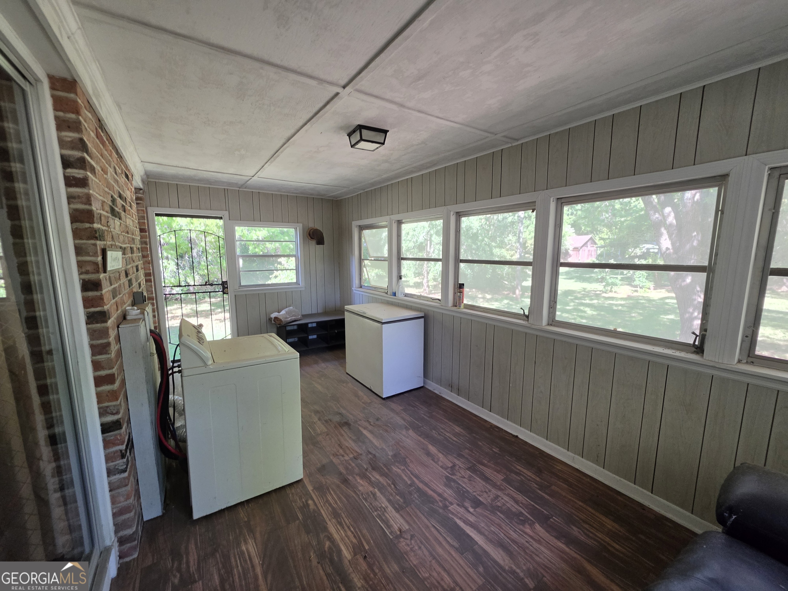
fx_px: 296
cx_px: 394
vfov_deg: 89.9
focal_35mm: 13
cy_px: 296
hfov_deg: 106.2
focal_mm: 2.2
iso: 160
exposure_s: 1/120
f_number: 1.9
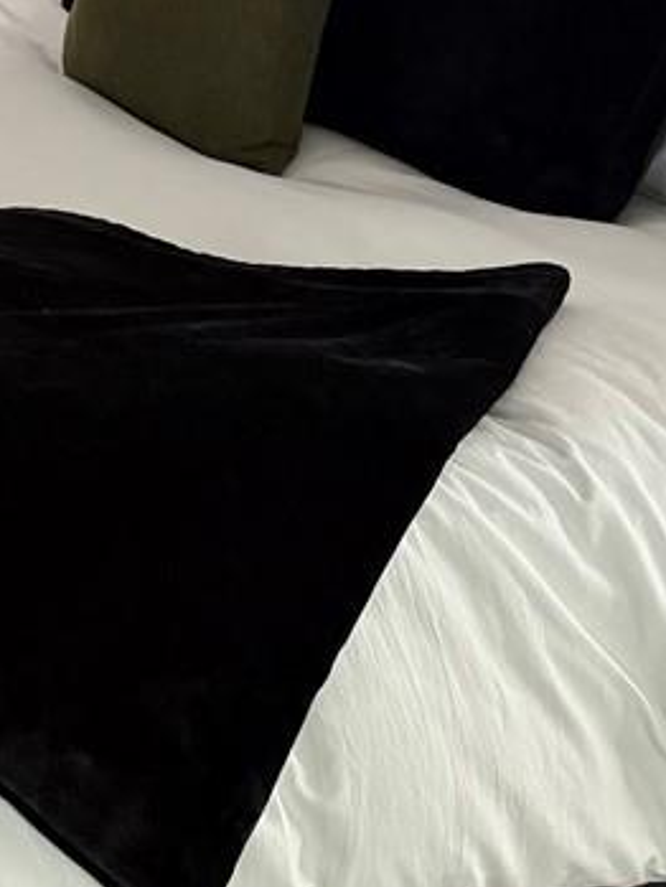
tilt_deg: -9.5
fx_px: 2820
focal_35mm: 110
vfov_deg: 17.3
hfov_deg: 12.9
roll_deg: -0.9
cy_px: -69
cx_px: -247
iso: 250
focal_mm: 6.76
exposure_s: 1/60
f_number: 1.78
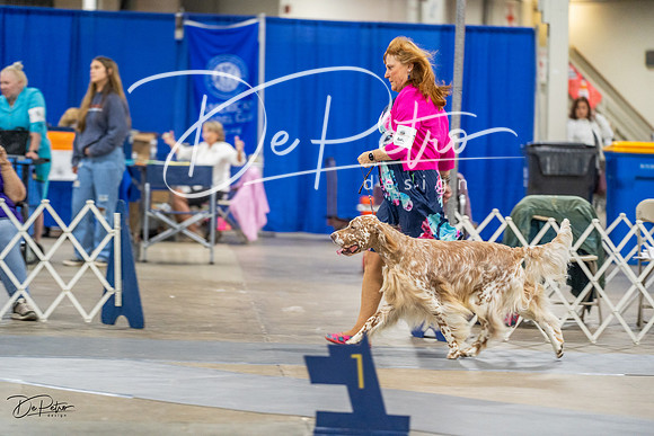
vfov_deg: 9.8
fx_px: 2544
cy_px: 218
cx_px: 327
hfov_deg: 14.7
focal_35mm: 140
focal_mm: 140
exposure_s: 1/200
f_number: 2.8
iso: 3200
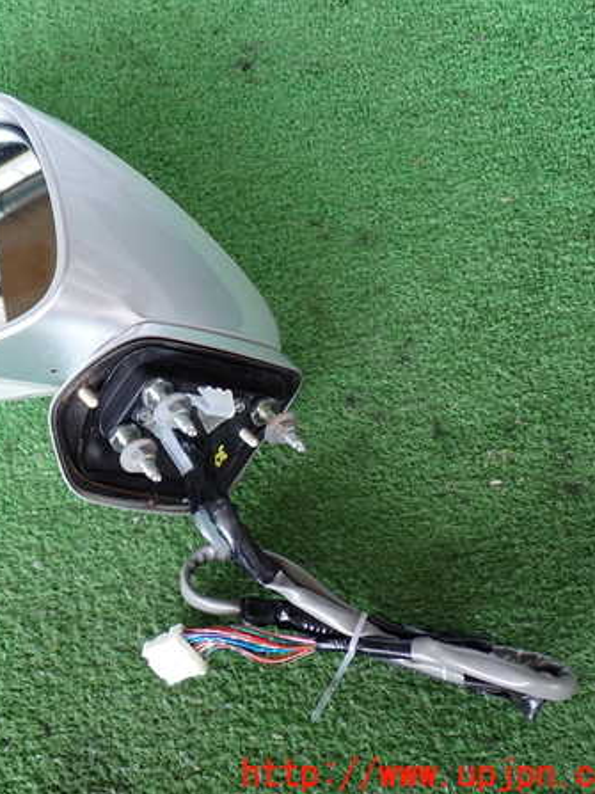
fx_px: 986
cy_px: 398
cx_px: 110
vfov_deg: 43.9
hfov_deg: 32.6
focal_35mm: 43
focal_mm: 5.79
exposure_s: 1/50
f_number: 2.4
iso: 200
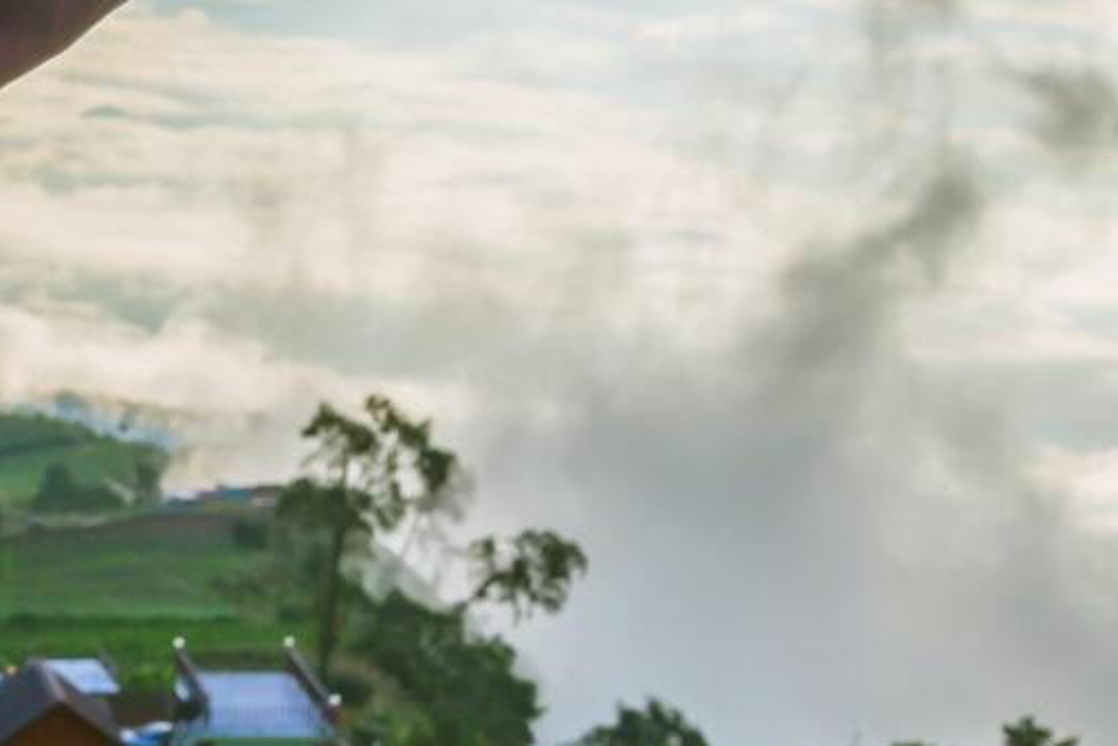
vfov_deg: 11.2
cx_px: -570
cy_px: 752
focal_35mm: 121
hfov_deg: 15.6
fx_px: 3759
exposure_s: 1/640
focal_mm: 24
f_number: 7.1
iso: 100
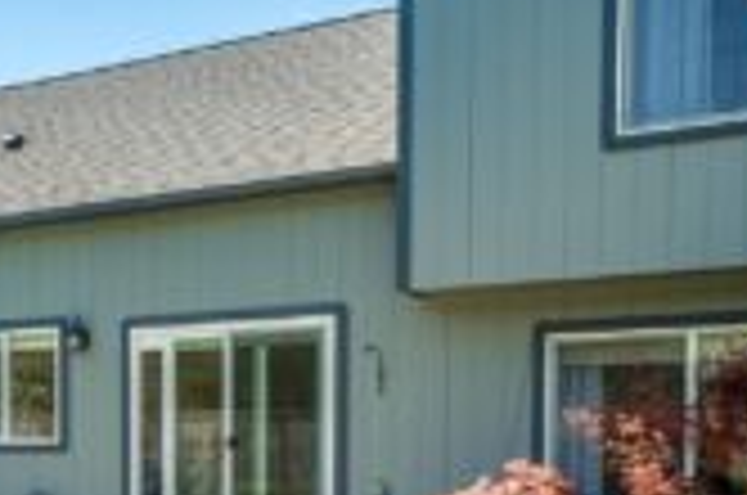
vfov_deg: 22.5
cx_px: -14
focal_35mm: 58
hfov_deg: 31.7
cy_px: 484
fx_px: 1201
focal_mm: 24
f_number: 7.1
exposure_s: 1/125
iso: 80
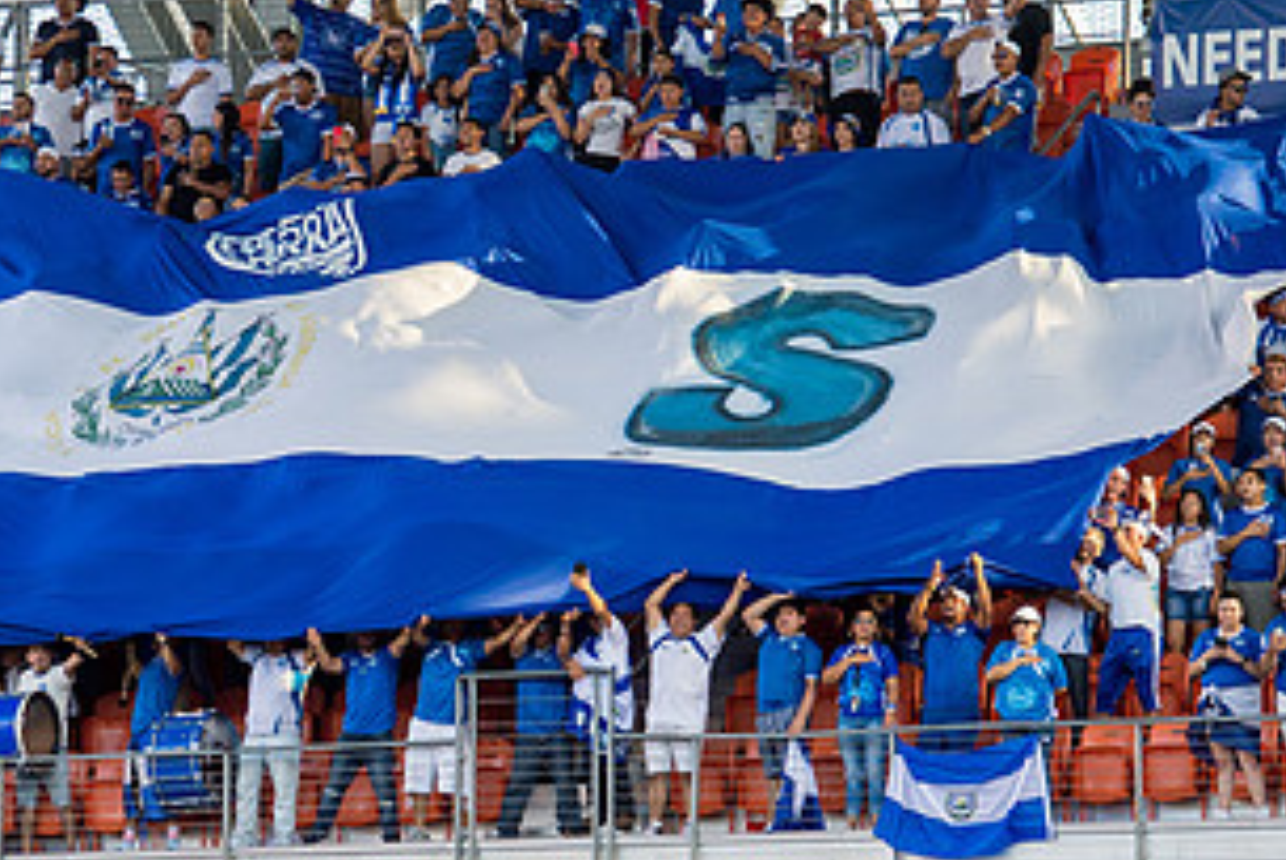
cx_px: 173
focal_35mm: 353
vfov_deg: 3.9
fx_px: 12622
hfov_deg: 5.8
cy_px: 430
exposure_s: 1/1250
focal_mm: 150
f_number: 4
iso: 1000
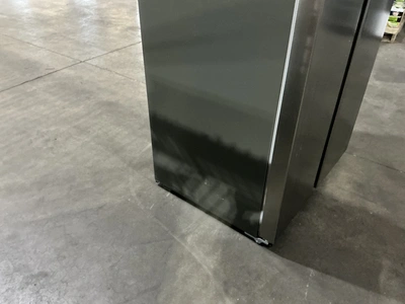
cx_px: 202
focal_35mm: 28
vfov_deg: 49.7
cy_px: 152
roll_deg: -2.2
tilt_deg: -36.5
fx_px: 328
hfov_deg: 63.4
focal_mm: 3
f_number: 1.8
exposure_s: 1/27
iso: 640
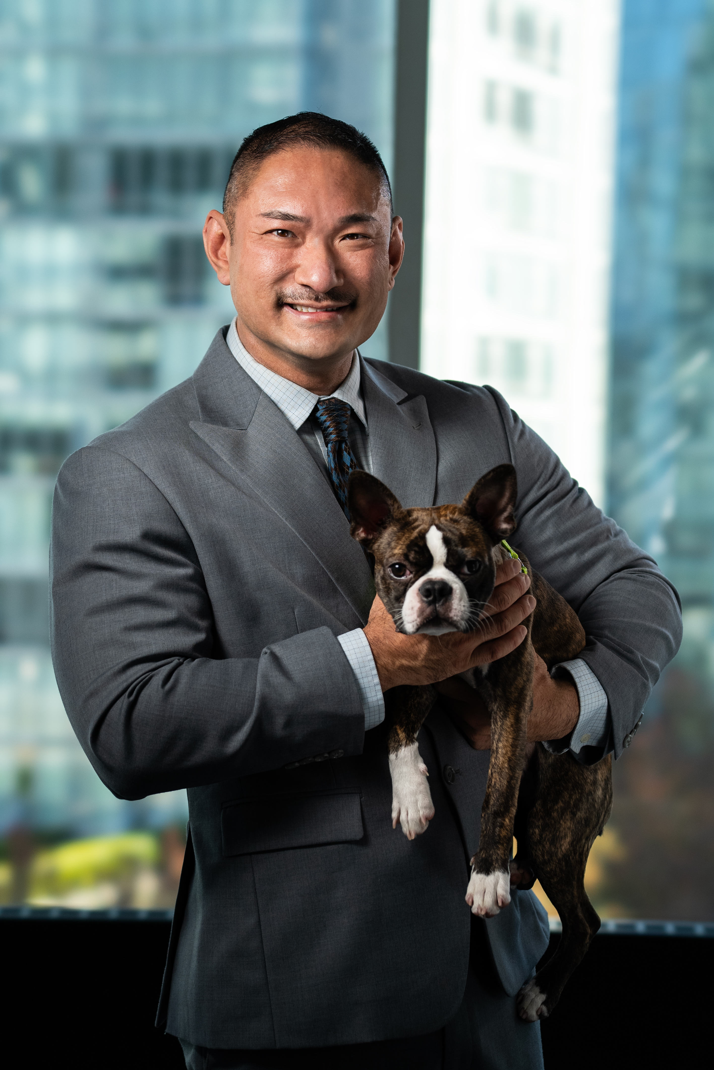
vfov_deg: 20.4
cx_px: 357
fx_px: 2971
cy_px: 535
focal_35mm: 100
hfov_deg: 13.7
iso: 400
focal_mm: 100
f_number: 5.6
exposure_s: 1/320
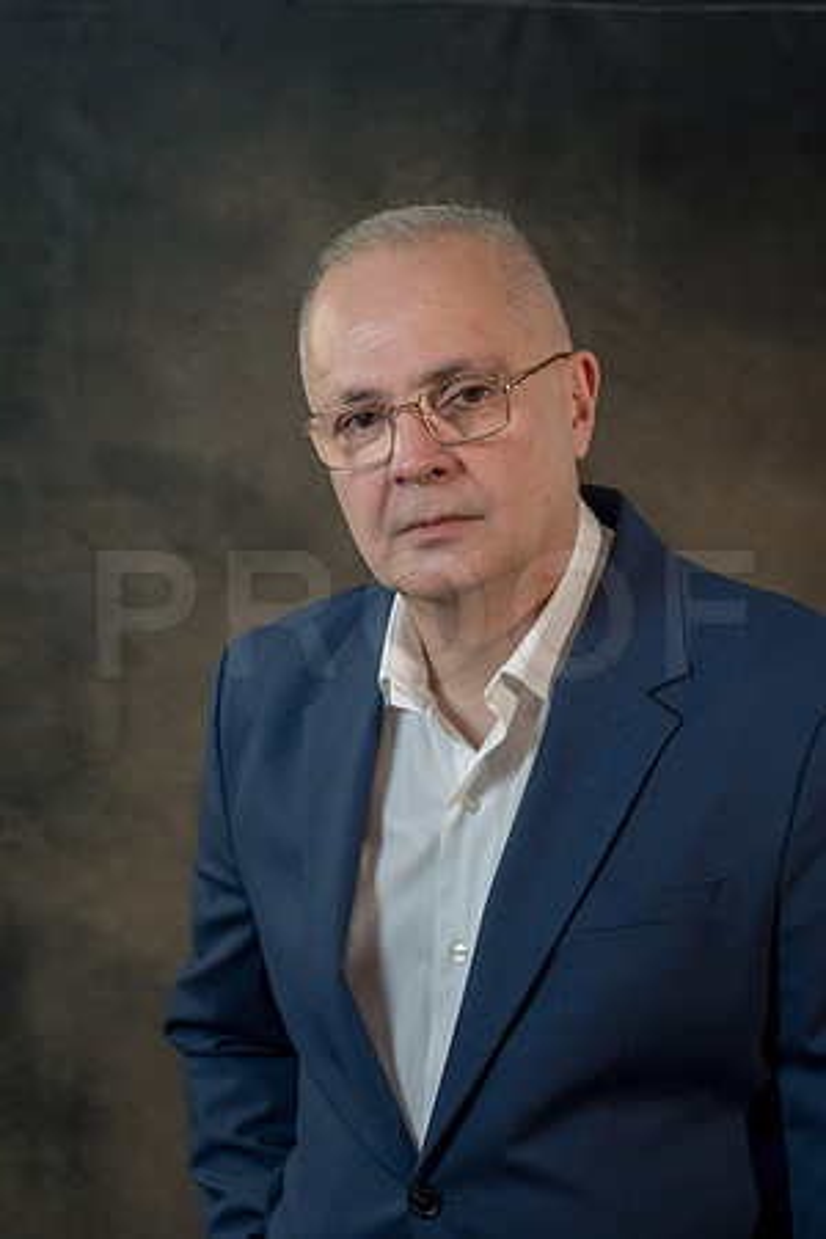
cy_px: 620
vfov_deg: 21.2
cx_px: 413
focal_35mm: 96
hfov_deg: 14.3
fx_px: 3304
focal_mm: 96
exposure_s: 1/100
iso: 250
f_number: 5
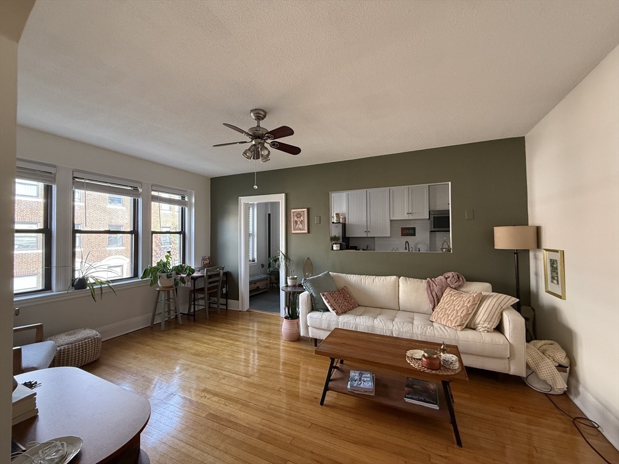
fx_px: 250
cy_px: 232
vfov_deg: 85.7
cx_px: 310
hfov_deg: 102.1
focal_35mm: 14
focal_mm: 2.22
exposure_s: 1/99
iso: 320
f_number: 2.2
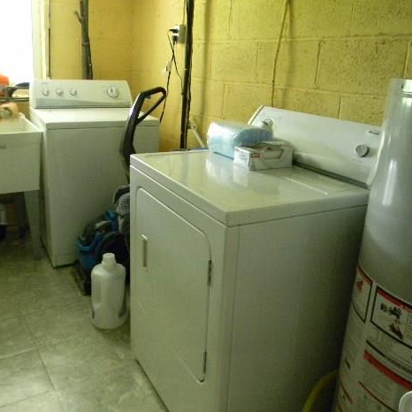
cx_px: 195
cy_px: 204
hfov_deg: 48.4
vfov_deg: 48.5
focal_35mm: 34
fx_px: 458
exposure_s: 1/10.2
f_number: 3.5
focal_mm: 5
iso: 800
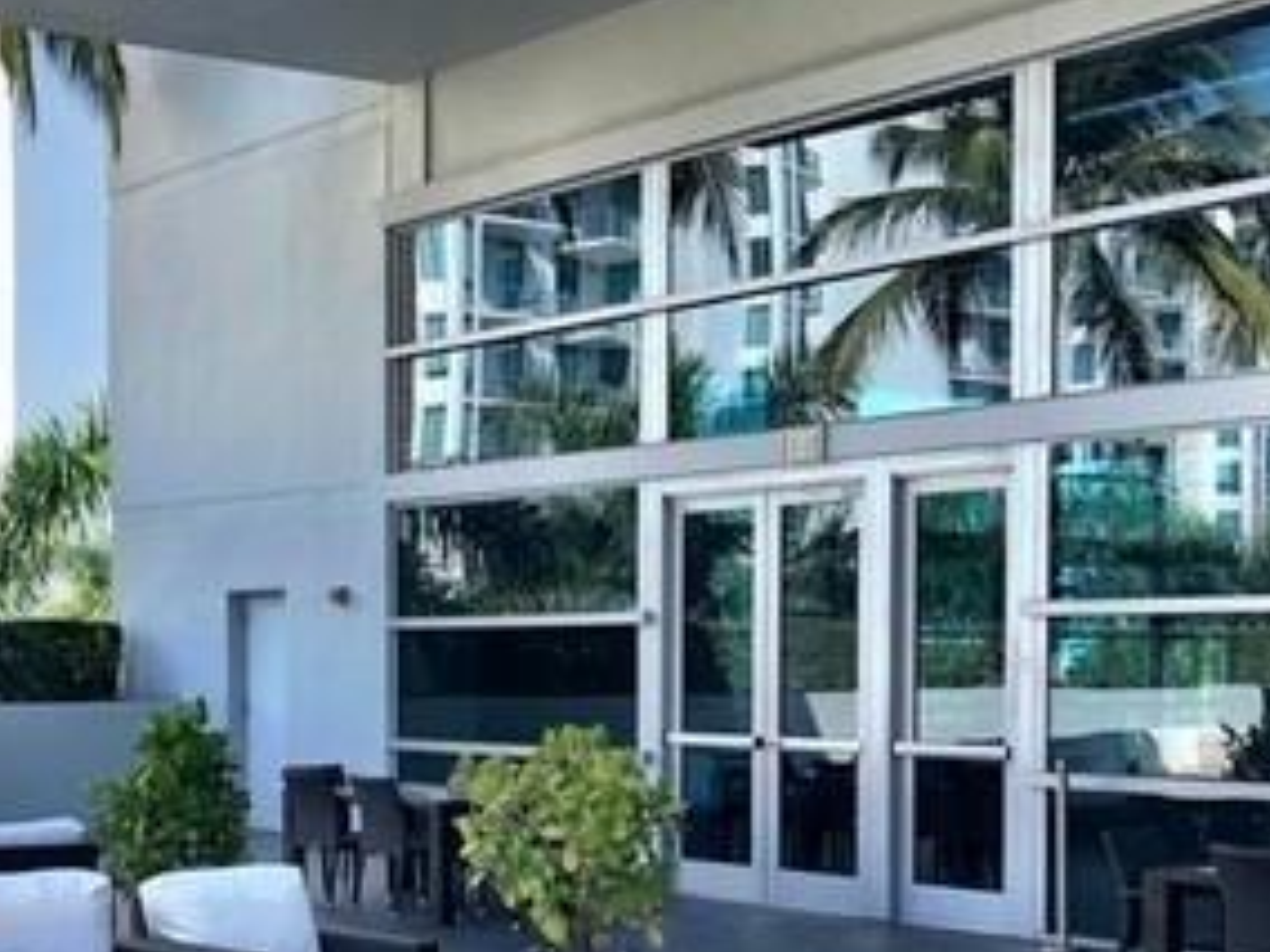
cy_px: 688
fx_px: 2311
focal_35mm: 63
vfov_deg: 23.1
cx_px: 376
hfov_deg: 30.4
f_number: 1.8
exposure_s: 1/585
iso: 20
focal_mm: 4
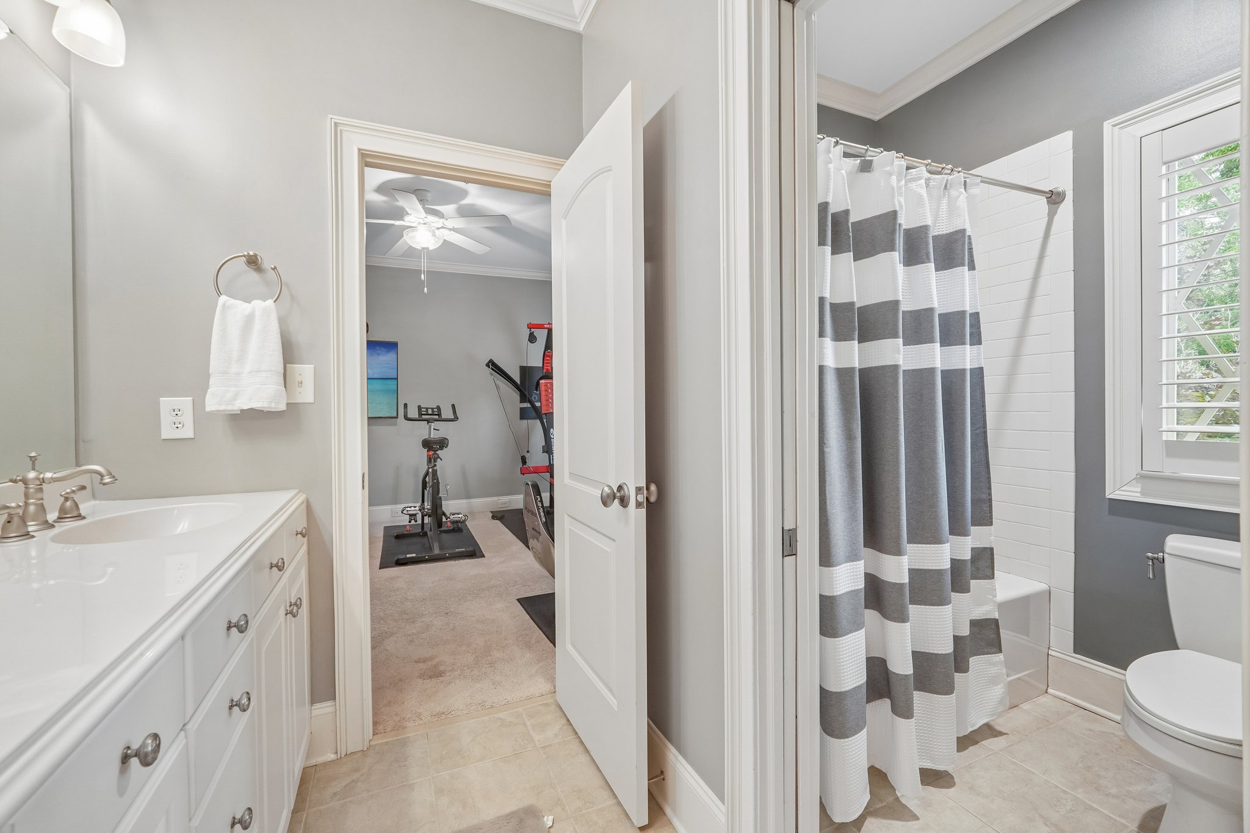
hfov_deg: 100.4
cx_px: 625
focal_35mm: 15
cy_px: 416
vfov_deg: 77.3
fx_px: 521
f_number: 8
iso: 400
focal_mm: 10
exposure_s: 1/3.33
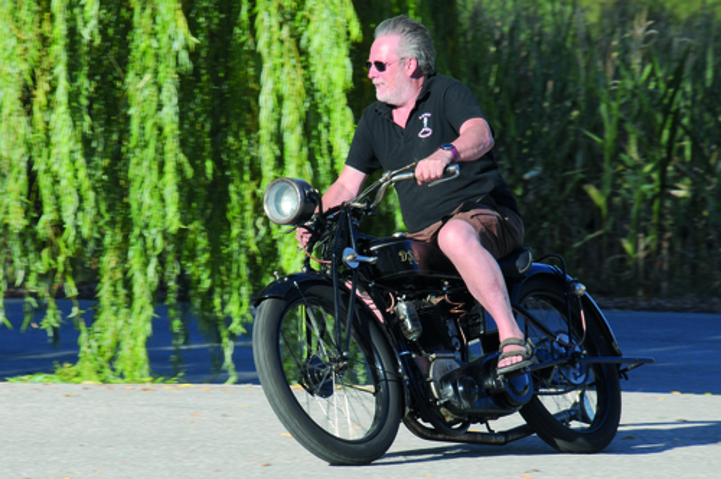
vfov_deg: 3.8
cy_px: 240
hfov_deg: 5.7
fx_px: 7201
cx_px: 360
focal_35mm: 360
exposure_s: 1/250
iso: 200
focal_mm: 240
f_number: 14
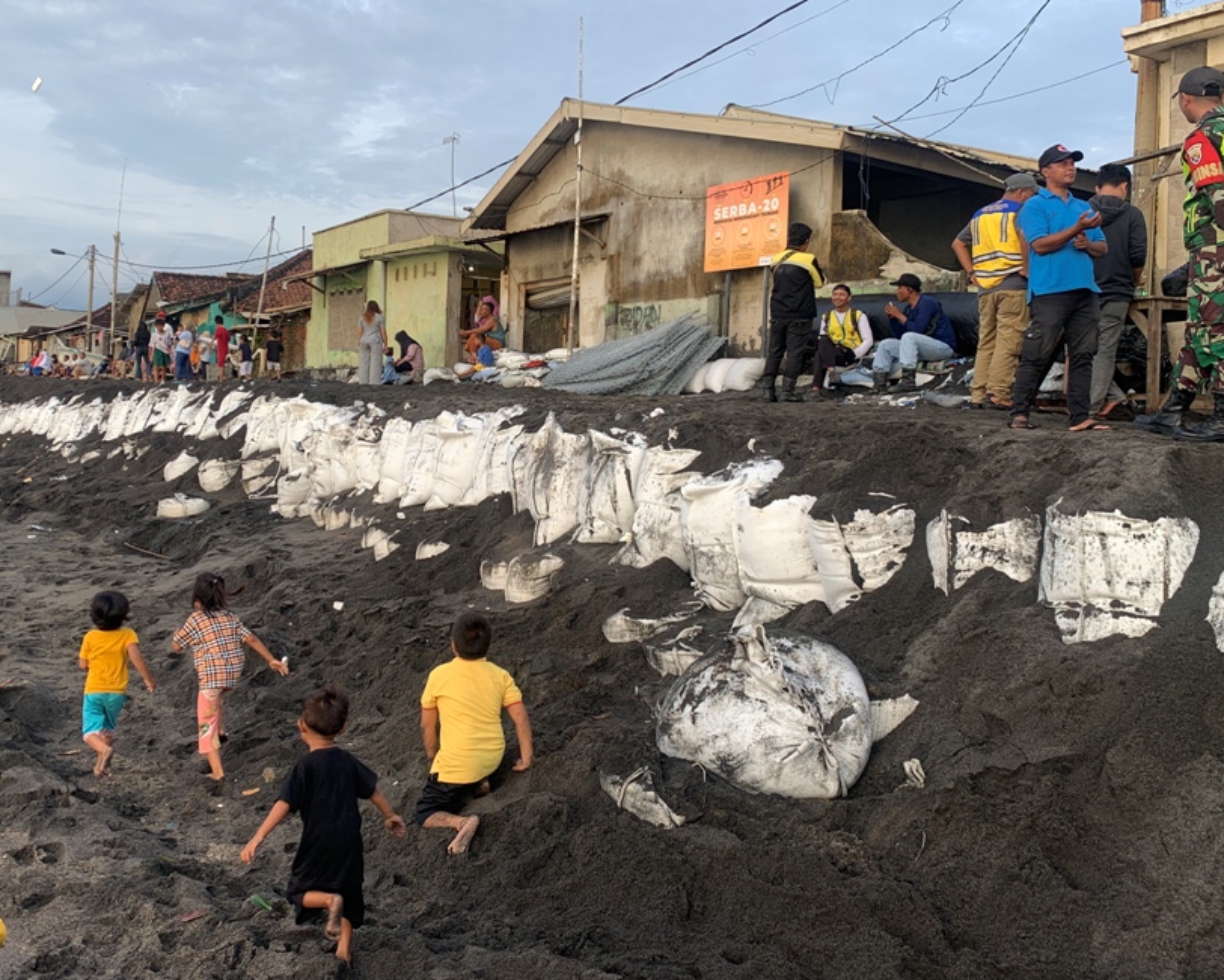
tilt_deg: +0.6
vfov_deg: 45.6
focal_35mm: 32
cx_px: 523
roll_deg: -1.9
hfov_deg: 55.4
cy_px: 409
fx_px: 1160
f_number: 1.8
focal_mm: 4.25
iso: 25
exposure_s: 1/272
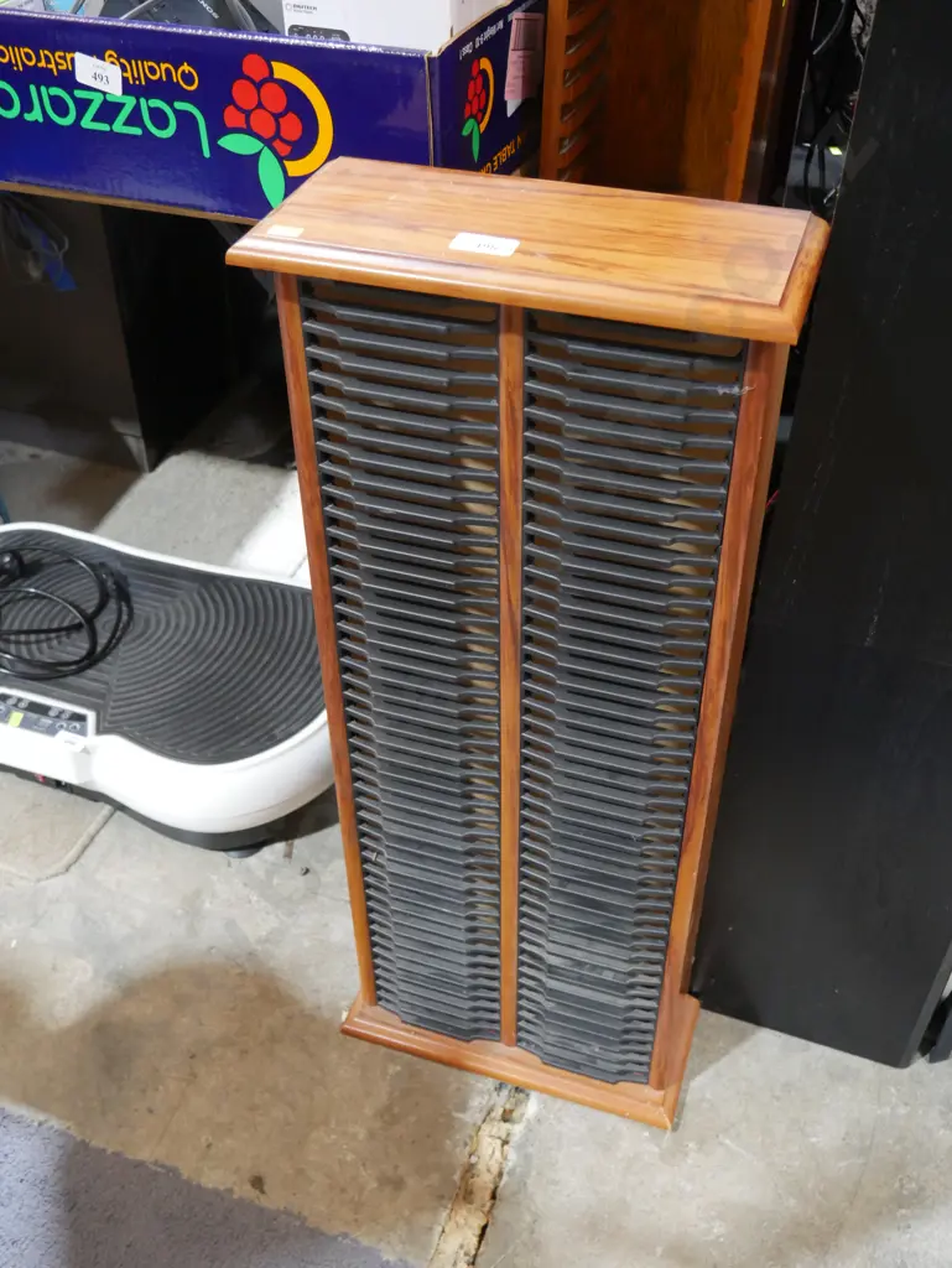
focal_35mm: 34
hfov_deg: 41.8
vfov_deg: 53.9
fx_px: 1246
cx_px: 476
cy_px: 634
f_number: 4
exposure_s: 1/60
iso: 2000
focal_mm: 17
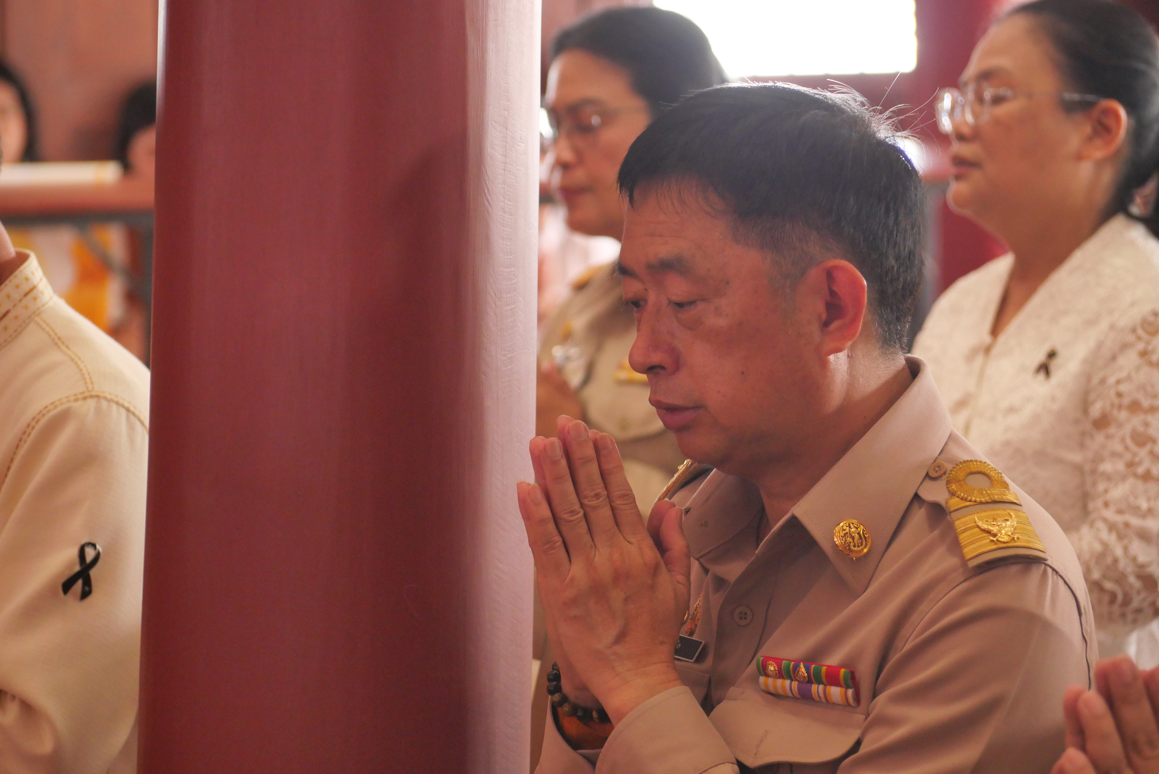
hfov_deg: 8.7
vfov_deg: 5.8
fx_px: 7602
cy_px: 387
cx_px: 580
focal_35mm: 236
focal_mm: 114
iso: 2000
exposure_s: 1/50
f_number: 5.2
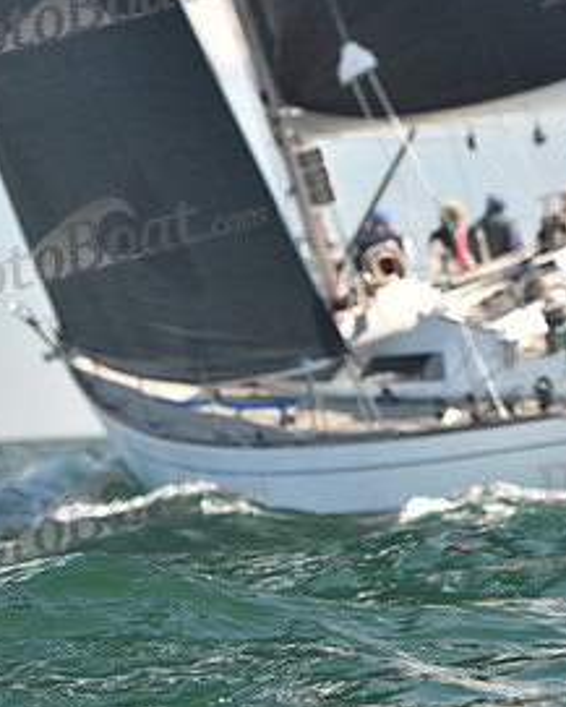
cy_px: 351
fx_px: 4625
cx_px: 404
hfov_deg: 7.0
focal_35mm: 221
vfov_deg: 8.7
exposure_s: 1/640
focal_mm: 110
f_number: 3.5
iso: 250
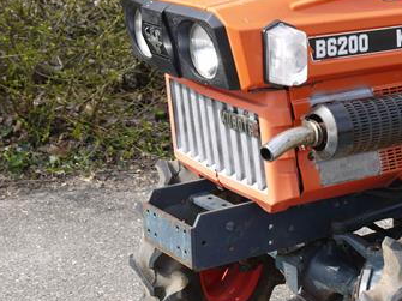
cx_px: 373
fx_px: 1242
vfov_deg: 13.8
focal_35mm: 107
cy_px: 199
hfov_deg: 18.1
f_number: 7.1
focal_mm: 28
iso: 100
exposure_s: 1/200
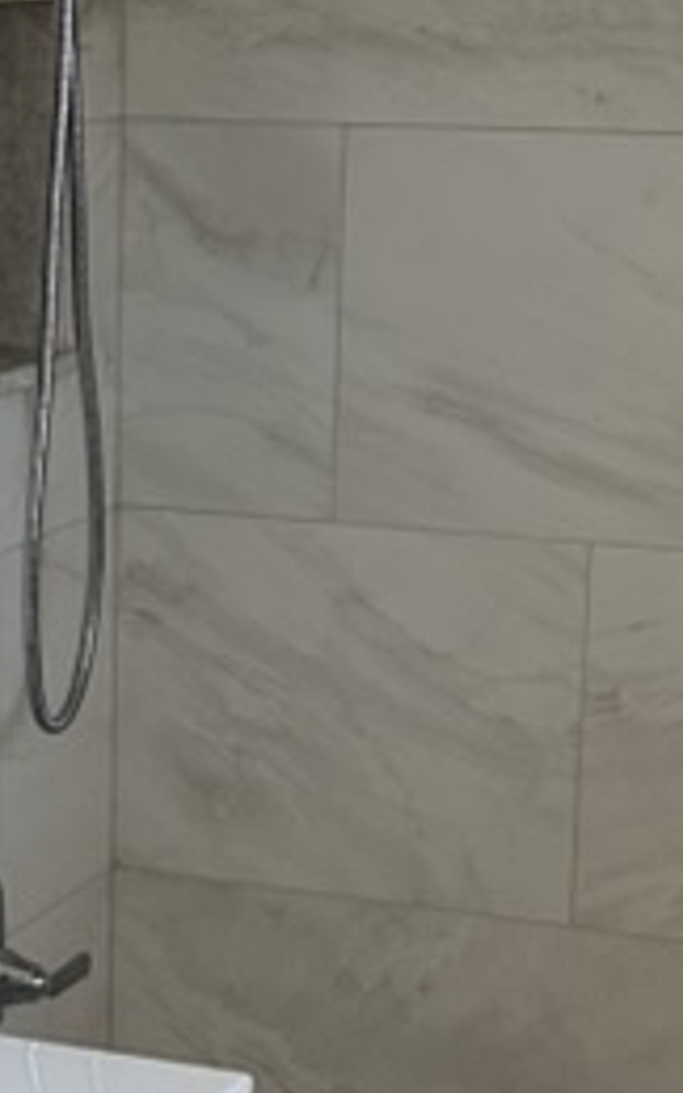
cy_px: 722
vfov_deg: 19.1
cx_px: 21
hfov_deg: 11.9
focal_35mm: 109
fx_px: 3244
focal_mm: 5.7
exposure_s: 1/121
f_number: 1.5
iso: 125
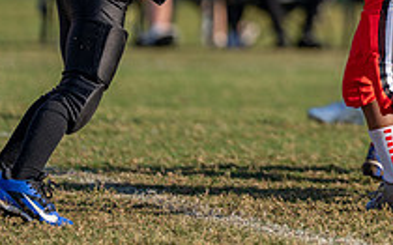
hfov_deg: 3.5
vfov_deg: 2.2
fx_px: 6466
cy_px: -116
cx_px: 410
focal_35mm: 604
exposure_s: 1/1600
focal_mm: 200
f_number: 2.8
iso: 100
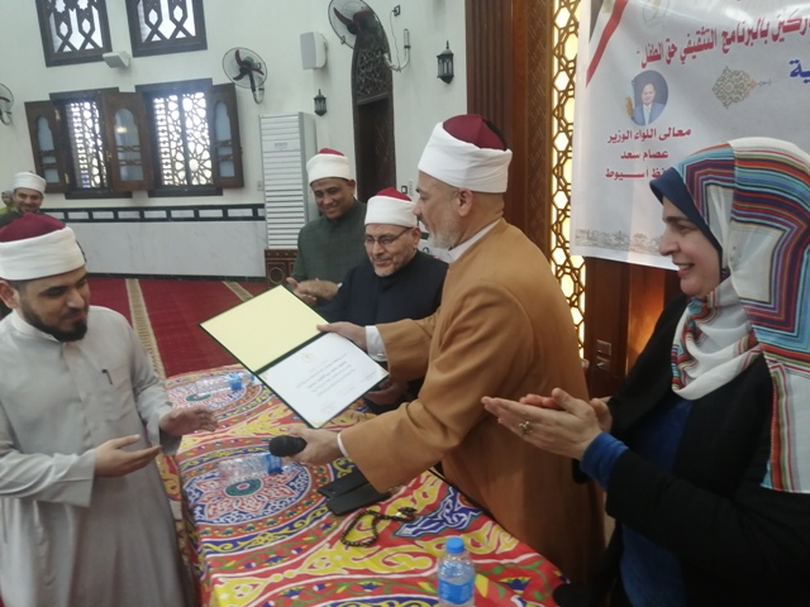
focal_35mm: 27
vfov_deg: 51.4
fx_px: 632
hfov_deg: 65.3
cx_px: 405
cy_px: 304
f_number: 1.8
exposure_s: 1/100
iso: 320
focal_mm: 3.88
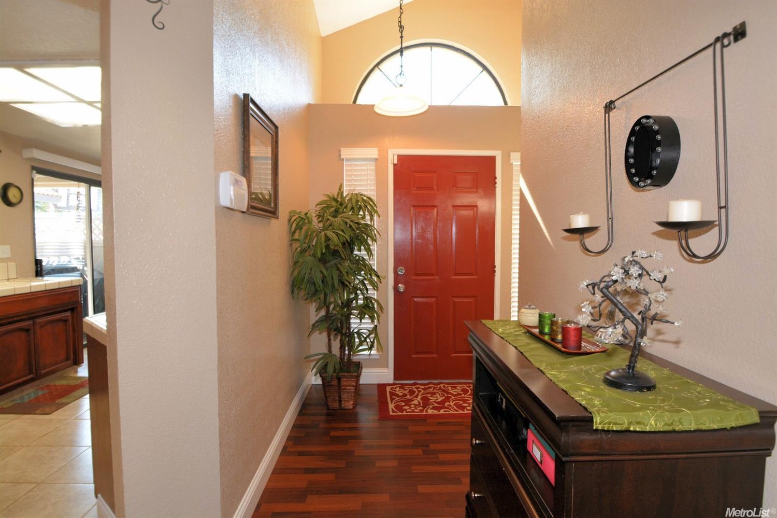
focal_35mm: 18
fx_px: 388
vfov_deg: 67.3
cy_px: 259
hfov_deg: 90.0
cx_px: 388
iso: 640
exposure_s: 1/60
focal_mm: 12
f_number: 4
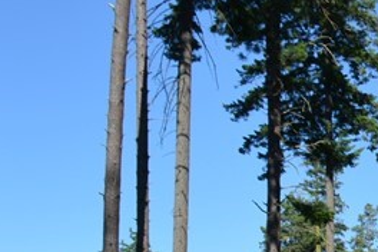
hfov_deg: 15.8
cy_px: 424
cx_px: 674
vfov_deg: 11.6
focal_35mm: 111
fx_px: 1165
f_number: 8
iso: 180
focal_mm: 18
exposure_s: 1/250
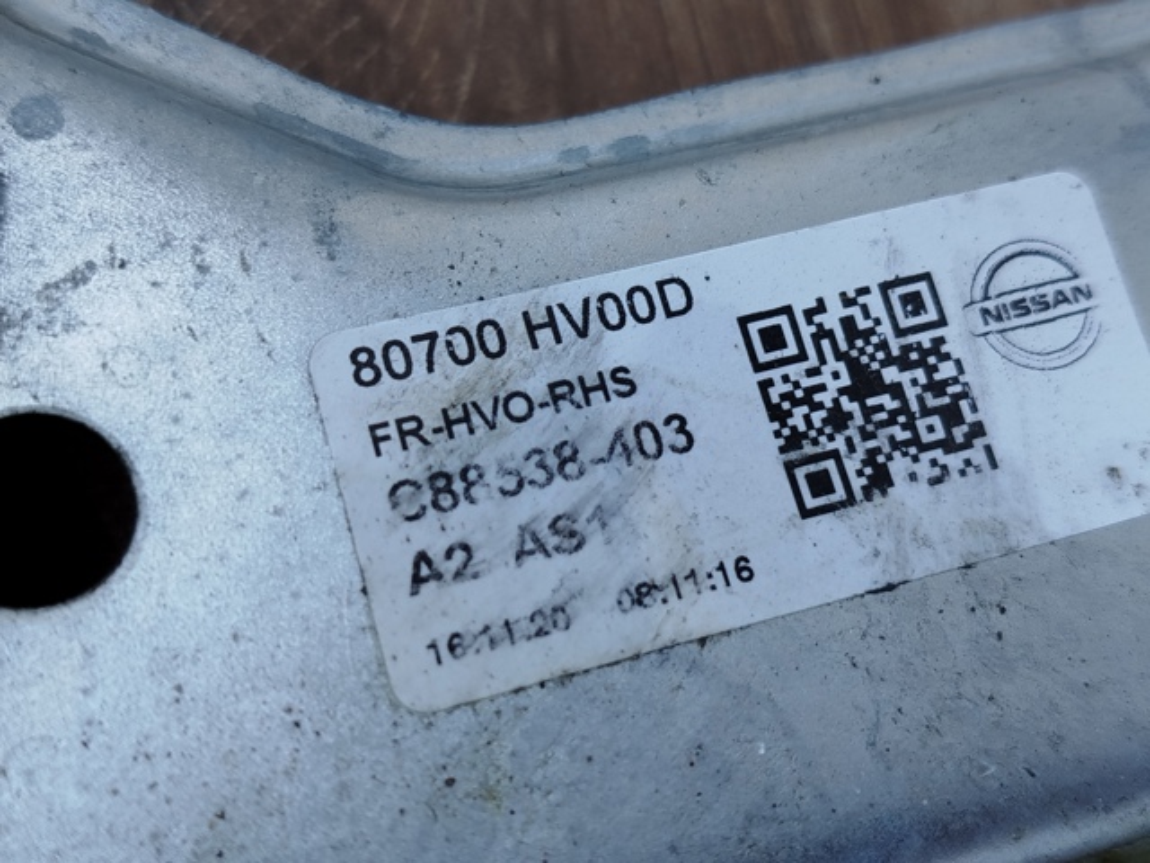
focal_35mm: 48
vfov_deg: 30.3
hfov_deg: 39.7
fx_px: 1595
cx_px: 575
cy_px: 432
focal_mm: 5.31
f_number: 1.7
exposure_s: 1/170
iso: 50
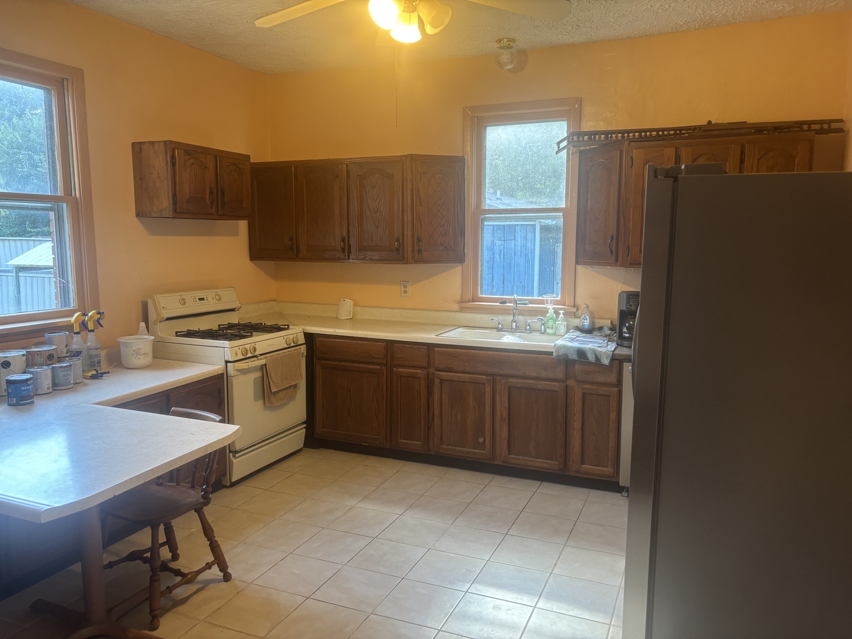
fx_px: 640
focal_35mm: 26
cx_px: 426
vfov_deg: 53.1
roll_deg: -0.3
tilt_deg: -6.7
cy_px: 320
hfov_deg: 67.3
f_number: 1.6
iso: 125
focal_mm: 5.96
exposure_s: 1/60
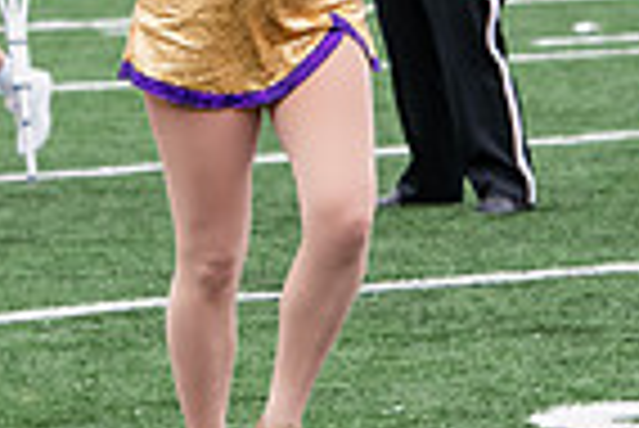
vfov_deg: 2.8
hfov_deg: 4.1
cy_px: -155
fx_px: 8866
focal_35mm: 499
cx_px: 324
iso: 640
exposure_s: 1/400
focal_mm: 122
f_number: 5.6
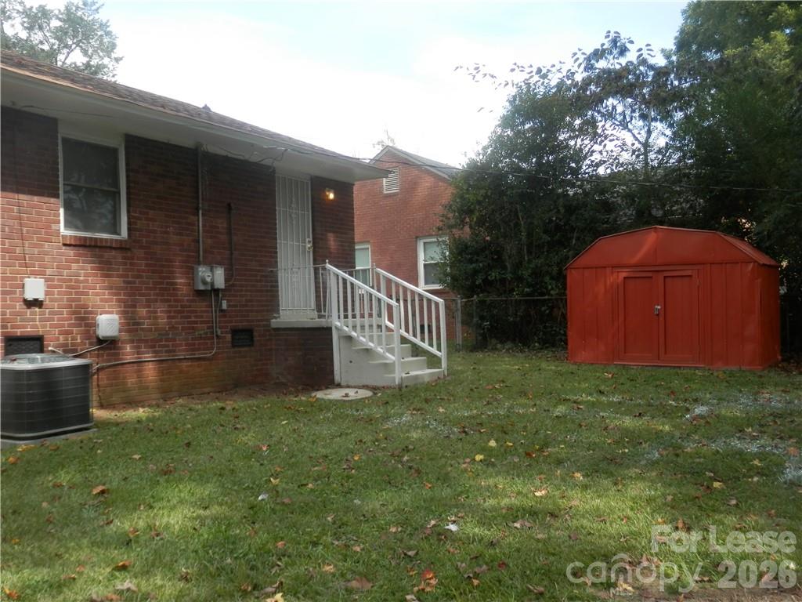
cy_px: 301
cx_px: 401
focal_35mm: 33
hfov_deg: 55.4
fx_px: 765
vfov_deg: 42.9
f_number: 3.4
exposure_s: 1/250
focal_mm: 6
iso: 80
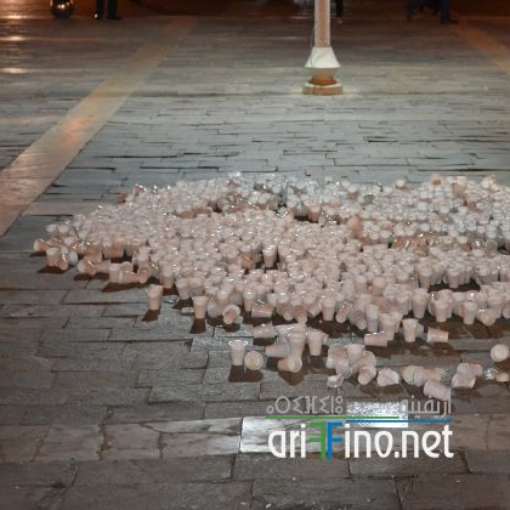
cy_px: 257
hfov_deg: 17.9
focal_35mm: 97
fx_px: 1617
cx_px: 362
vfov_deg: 17.9
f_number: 5.6
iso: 3200
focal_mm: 50
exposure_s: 1/40
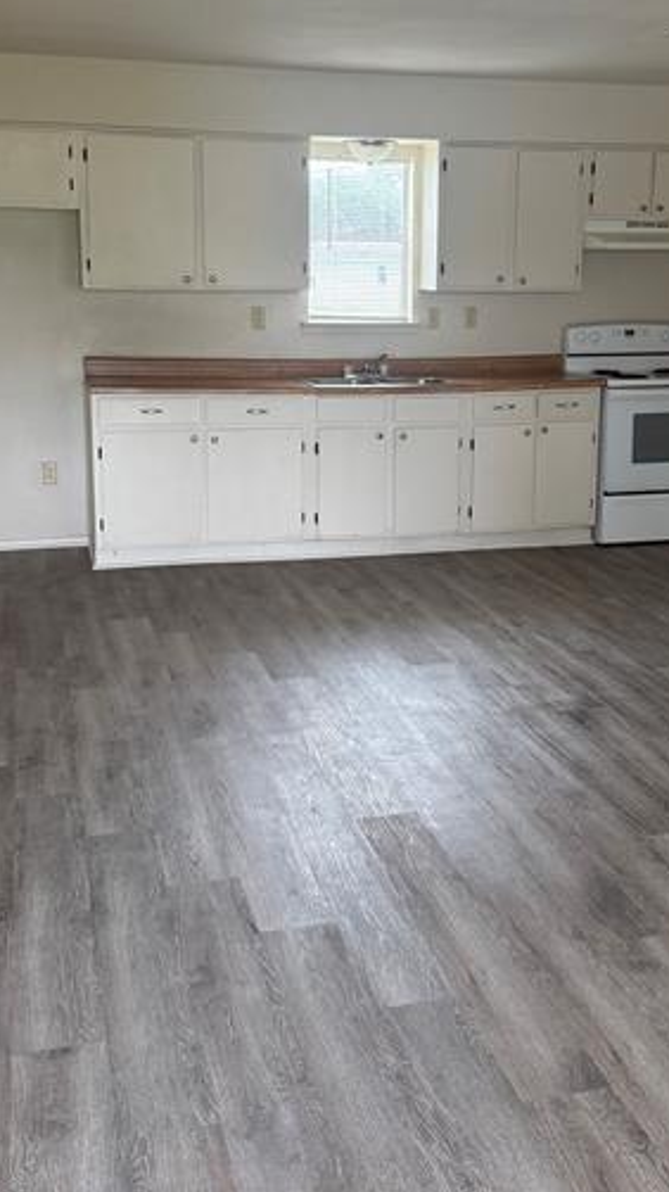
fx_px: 1263
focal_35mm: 40
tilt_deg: -8.0
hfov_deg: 29.6
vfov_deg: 50.3
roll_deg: -0.8
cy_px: 494
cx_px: 399
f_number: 1.78
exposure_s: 1/62
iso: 200
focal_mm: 6.76
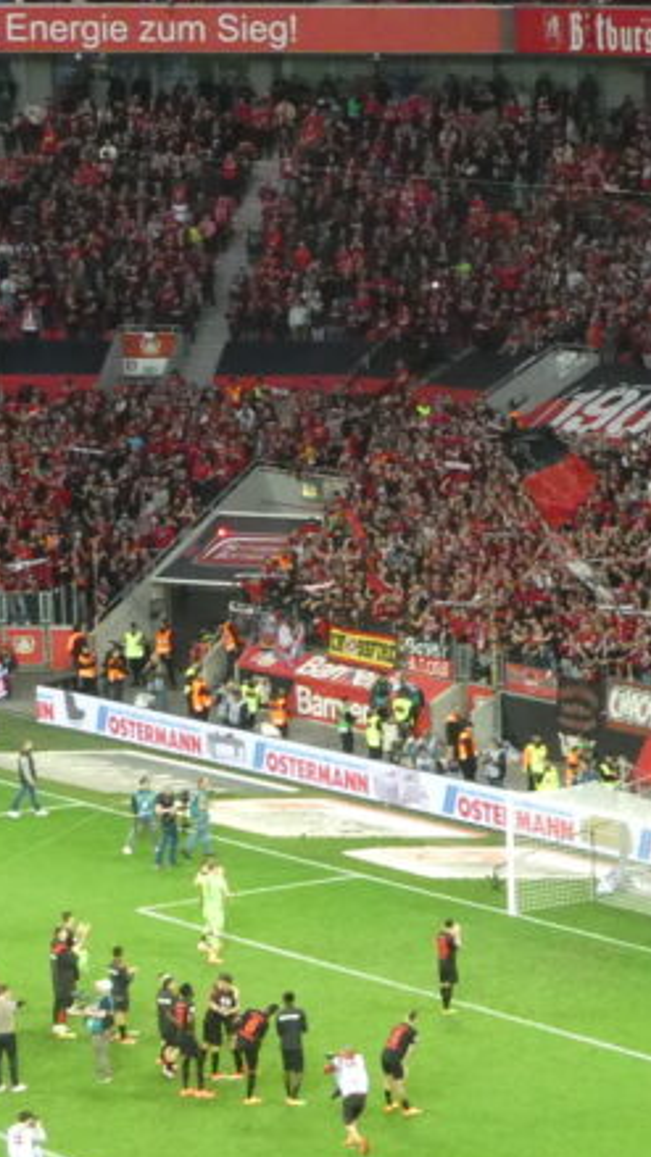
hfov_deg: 8.5
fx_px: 4265
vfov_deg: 15.4
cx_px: 957
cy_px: 664
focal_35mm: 139
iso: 400
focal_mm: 6.3
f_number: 3.7
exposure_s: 1/80
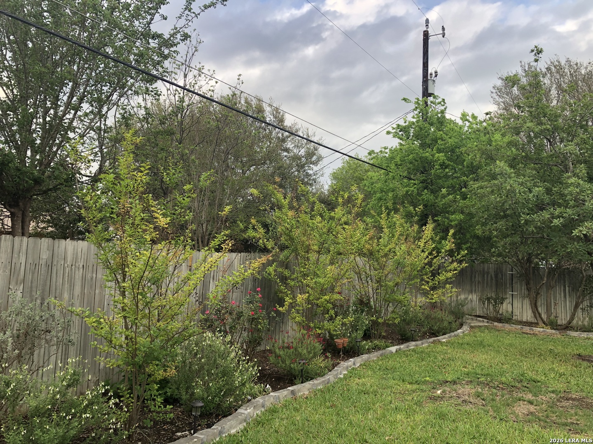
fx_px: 480
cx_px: 296
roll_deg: -2.4
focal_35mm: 28
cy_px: 222
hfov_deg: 63.4
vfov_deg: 49.7
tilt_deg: +4.6
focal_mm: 3.99
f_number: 1.8
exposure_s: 1/338
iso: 20
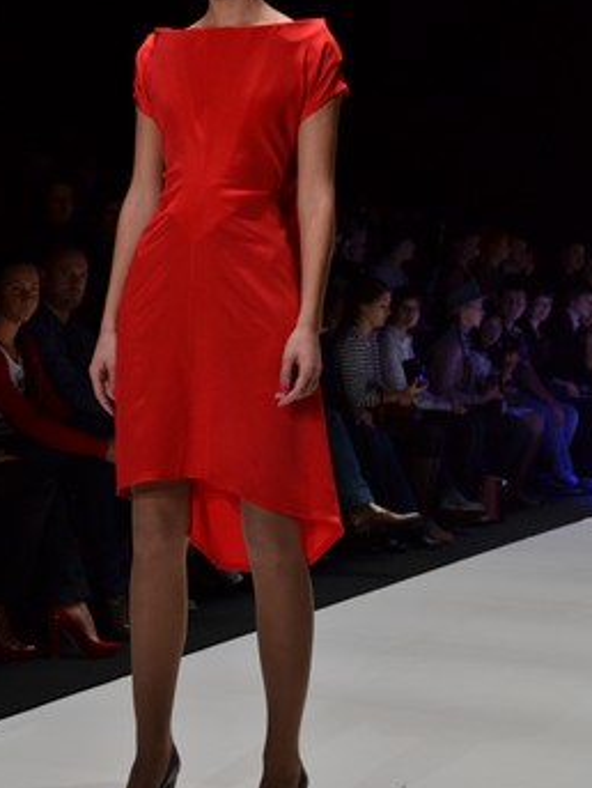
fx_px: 1889
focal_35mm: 83
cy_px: 363
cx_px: 237
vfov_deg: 23.5
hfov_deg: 17.8
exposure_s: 1/160
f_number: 6.3
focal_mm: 38
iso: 800
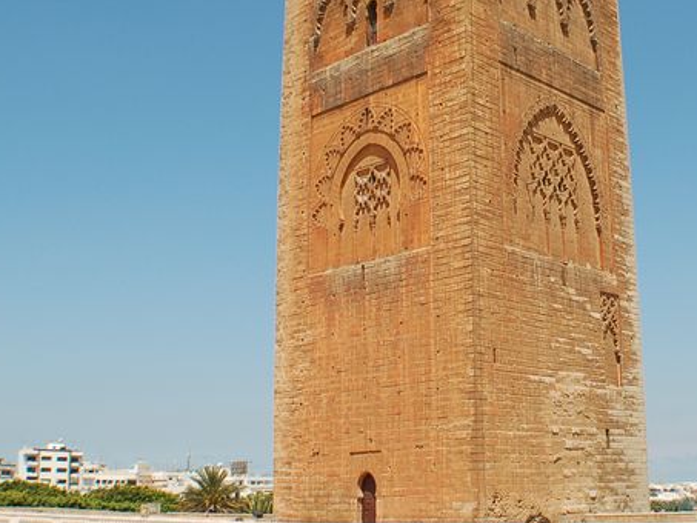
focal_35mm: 61
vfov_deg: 24.0
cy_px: 208
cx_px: 474
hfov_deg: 31.4
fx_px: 1229
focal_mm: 24
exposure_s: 1/320
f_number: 9
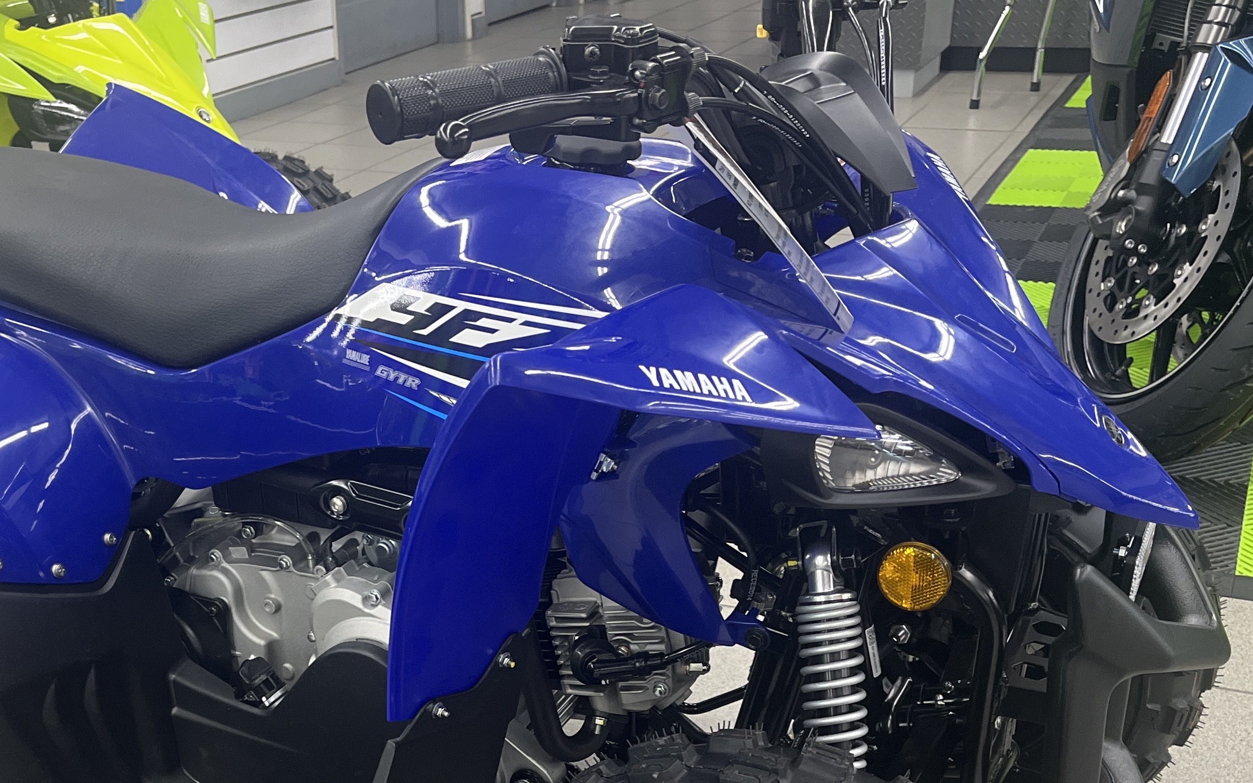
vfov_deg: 27.1
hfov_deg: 43.0
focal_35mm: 46
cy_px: 692
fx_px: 1571
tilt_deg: -29.8
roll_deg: +3.7
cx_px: 442
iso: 200
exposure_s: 1/60
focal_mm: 5.1
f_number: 1.6
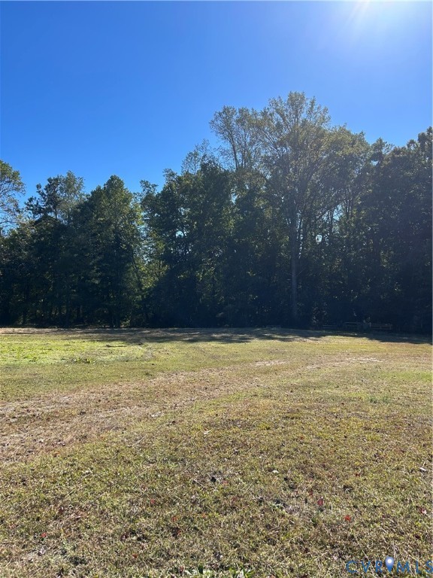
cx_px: 216
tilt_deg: +2.3
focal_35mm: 26
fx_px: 434
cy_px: 289
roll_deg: +0.7
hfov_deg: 53.1
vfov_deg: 67.3
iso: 50
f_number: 1.5
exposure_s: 1/3356
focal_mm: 5.7
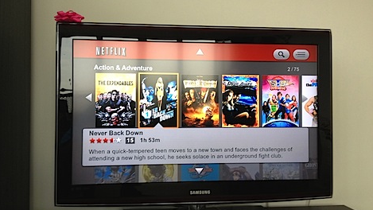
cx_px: 183
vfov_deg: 30.4
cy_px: 103
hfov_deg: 51.6
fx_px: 386
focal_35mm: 39
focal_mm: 4.28
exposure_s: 1/20
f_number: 2.4
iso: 64
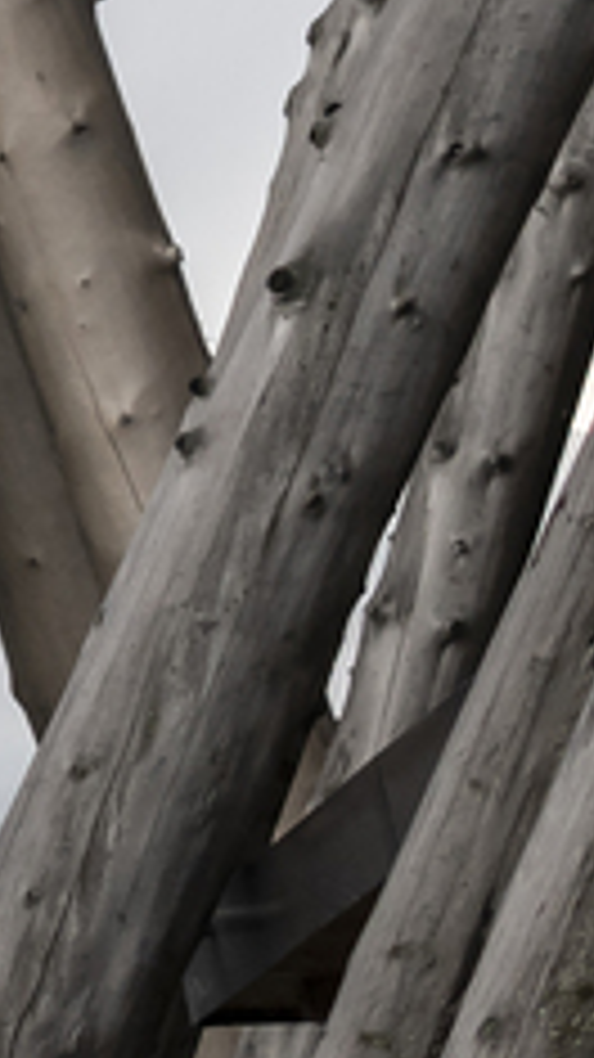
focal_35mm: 312
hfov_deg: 3.2
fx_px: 8746
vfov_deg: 6.6
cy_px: -1420
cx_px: -3812
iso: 250
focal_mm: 35
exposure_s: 1/160
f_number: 3.5
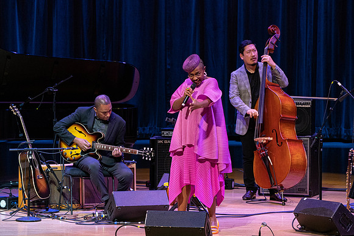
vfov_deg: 4.5
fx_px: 3031
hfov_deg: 6.7
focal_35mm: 308
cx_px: 165
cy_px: 126
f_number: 8
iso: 4000
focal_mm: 288
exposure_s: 1/320
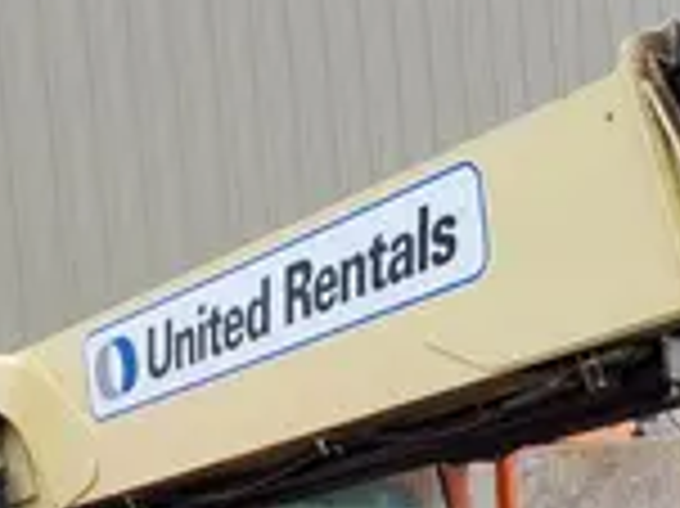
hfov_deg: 20.3
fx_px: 1865
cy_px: 758
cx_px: 581
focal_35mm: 95
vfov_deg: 14.5
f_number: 1.8
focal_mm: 5.4
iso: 40
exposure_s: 1/315
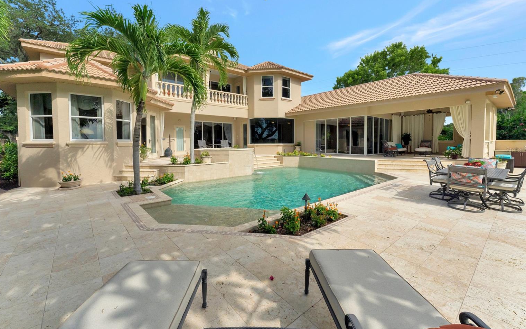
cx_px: 261
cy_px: 150
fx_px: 215
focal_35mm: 15
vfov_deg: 74.6
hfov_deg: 101.5
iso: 2500
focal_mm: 14
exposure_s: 1/8000
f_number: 8
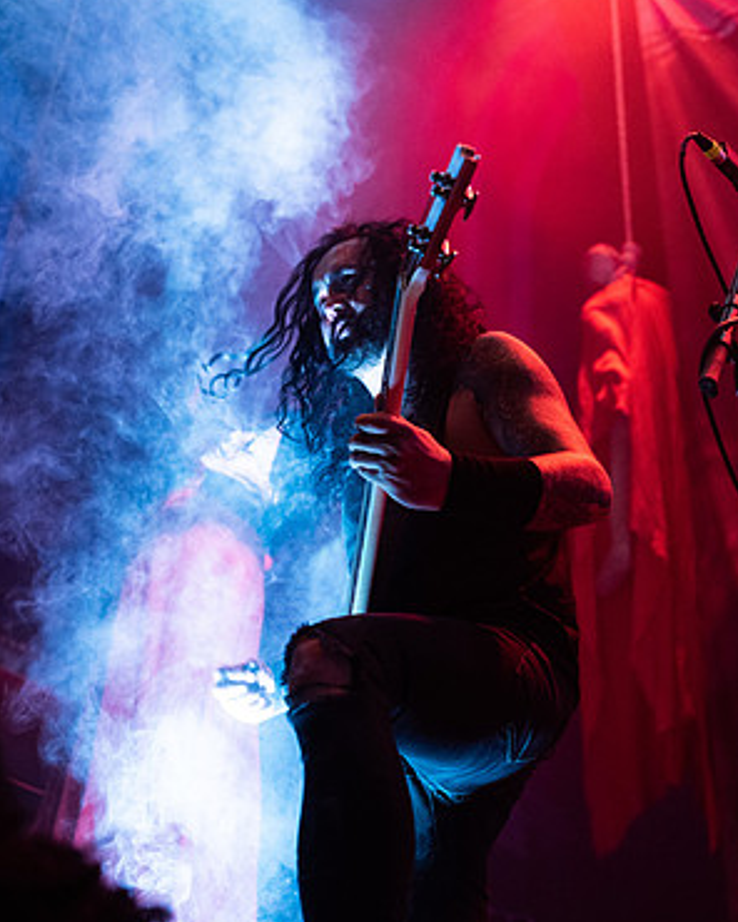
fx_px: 1311
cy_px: 483
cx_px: 371
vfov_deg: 38.8
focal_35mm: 48
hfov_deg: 31.5
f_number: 3.2
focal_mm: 42
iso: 3200
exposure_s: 1/160
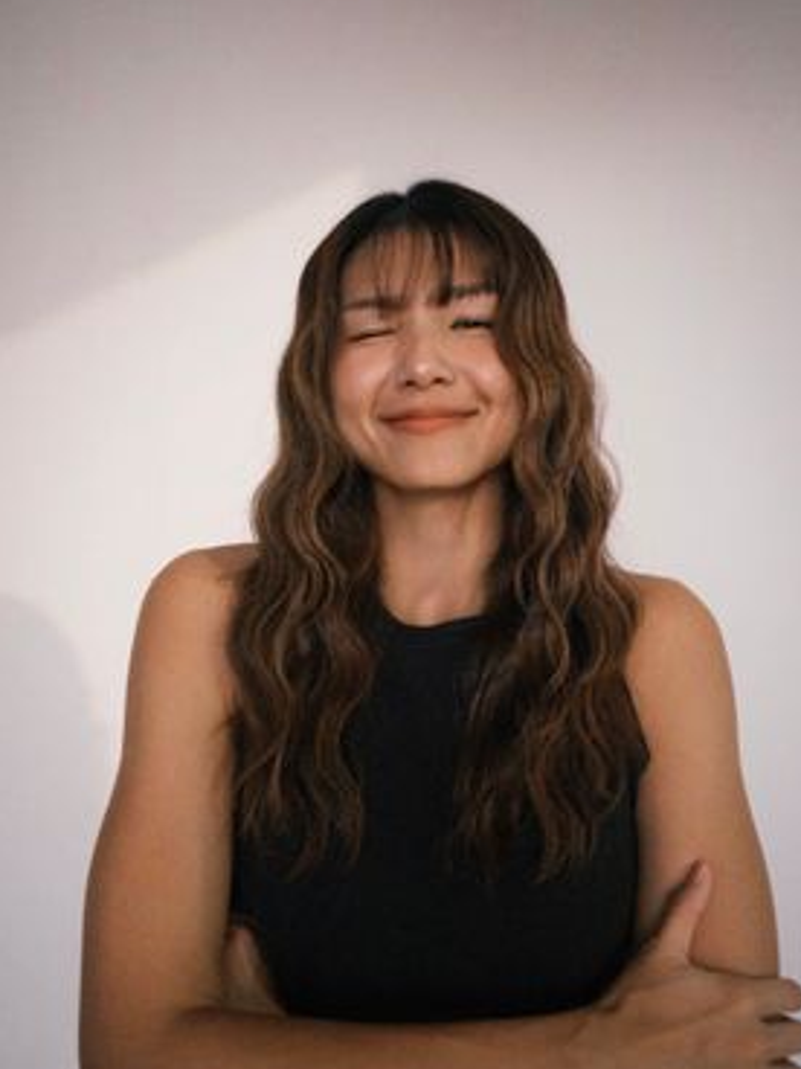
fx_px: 771
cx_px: 424
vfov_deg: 69.4
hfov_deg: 54.8
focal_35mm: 25
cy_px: 534
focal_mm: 2.71
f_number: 1.9
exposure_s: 1/30
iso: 400
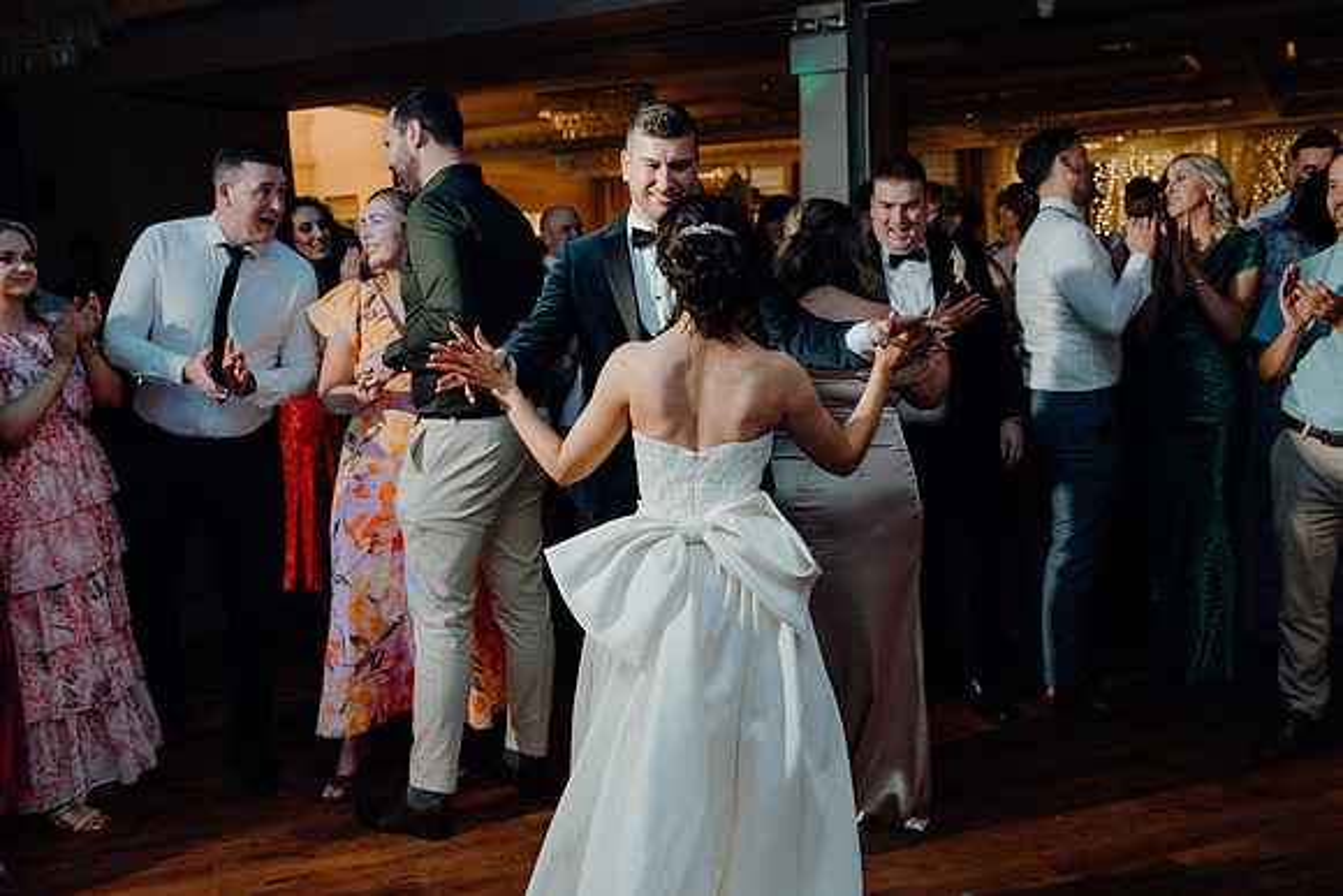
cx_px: 672
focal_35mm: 33
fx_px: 1231
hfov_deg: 57.2
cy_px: 448
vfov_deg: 40.0
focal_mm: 33
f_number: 3.5
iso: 2500
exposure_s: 1/160
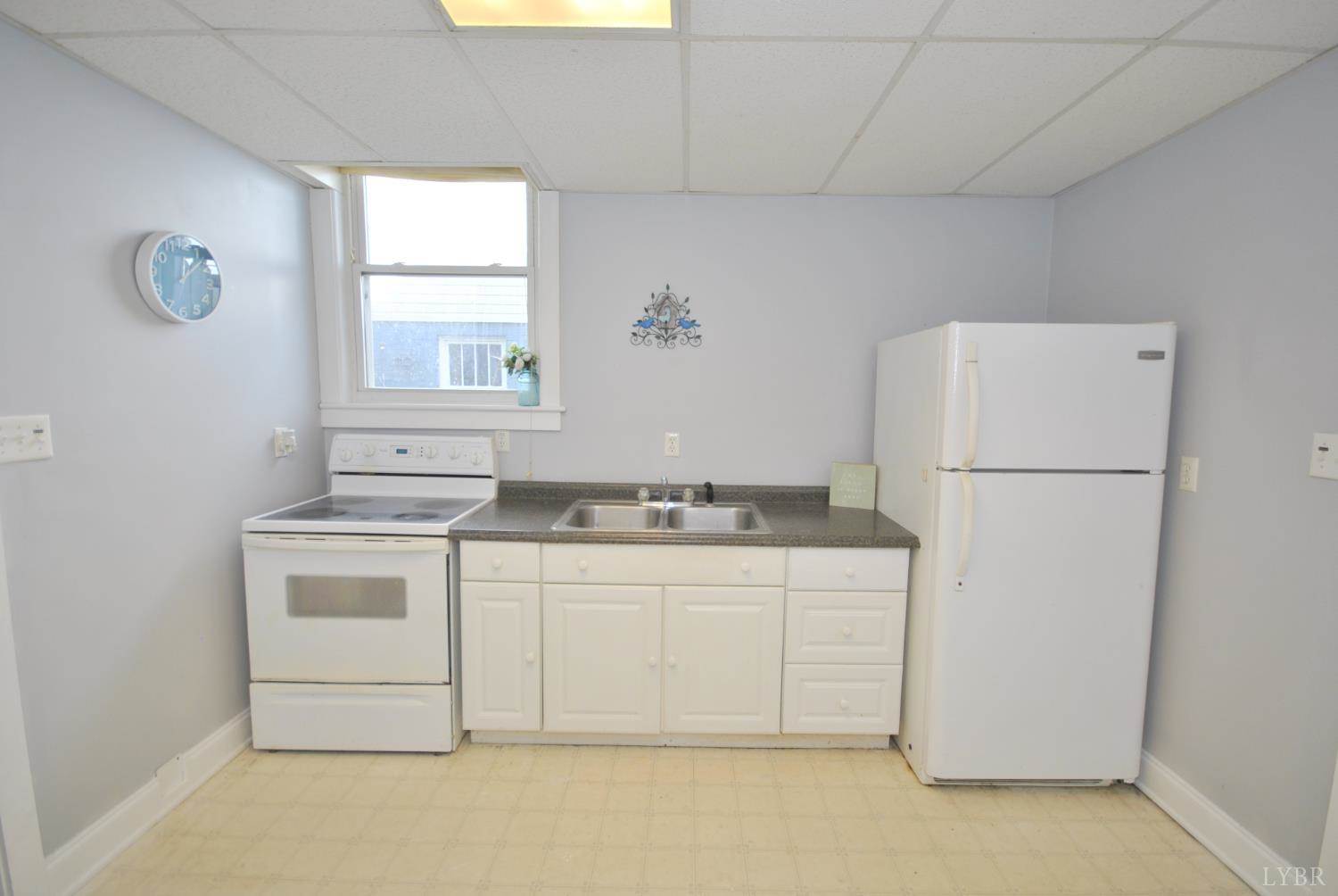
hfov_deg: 100.3
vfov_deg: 77.5
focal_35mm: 15
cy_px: 448
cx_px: 669
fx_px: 558
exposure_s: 1/60
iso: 200
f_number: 4
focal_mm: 10
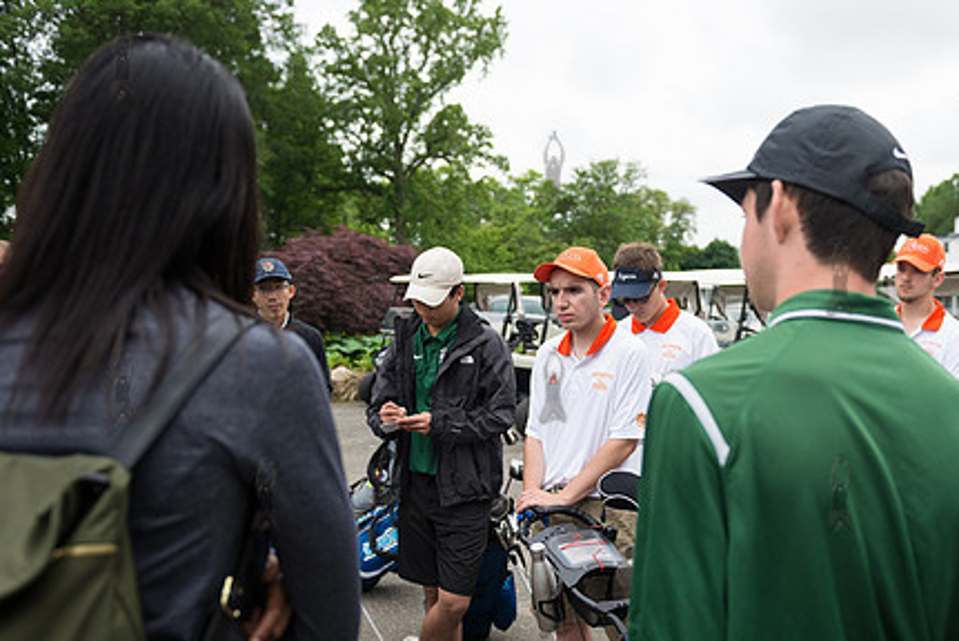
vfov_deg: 34.2
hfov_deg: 49.3
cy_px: 384
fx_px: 1040
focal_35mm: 39
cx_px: 552
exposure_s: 1/1000
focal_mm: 29
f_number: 3.2
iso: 320
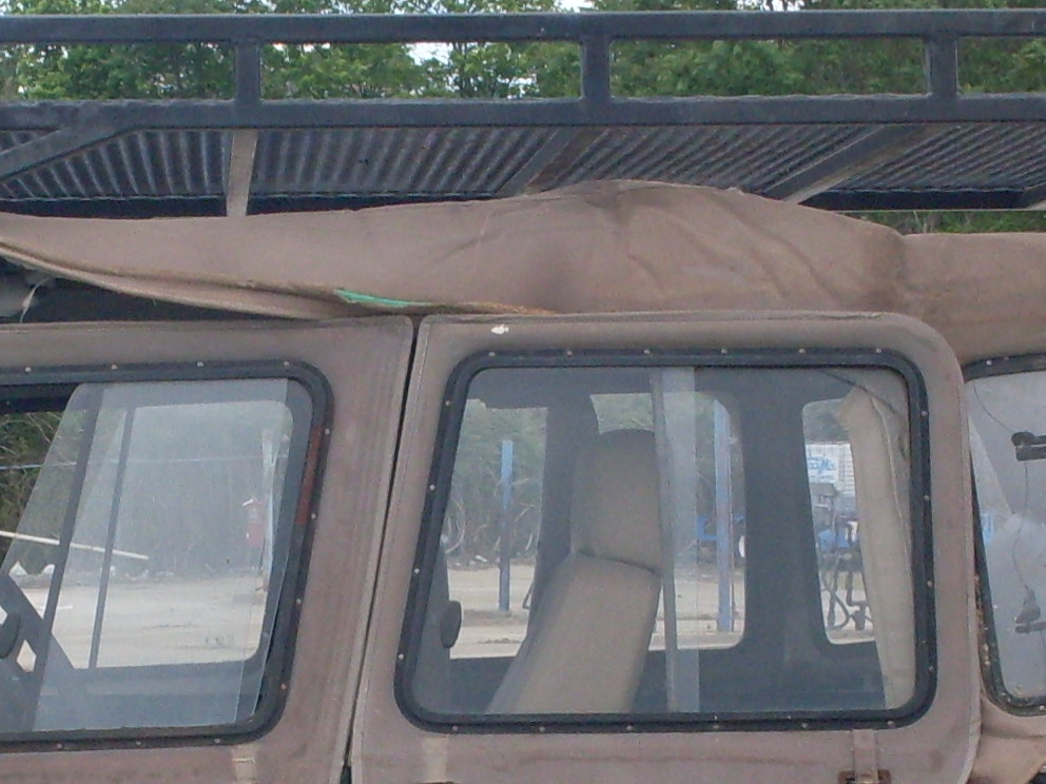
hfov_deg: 15.7
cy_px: 723
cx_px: 338
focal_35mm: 125
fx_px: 3777
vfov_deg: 11.8
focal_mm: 6.3
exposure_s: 1/90
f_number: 8.4
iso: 80
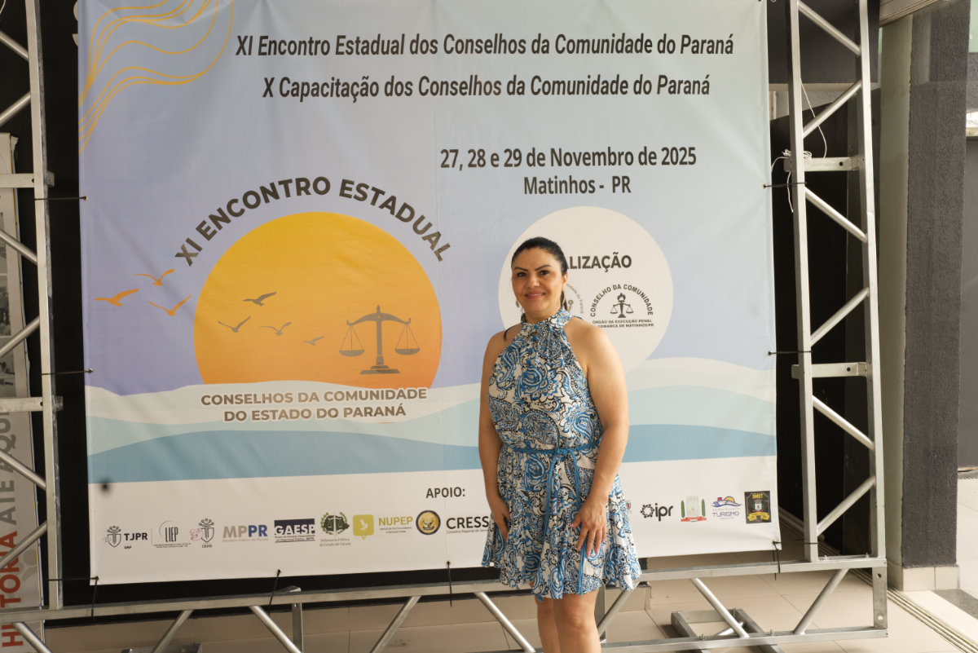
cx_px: 489
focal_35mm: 35
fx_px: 951
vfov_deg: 37.9
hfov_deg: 54.4
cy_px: 326
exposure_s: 1/100
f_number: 6.3
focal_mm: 35
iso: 500
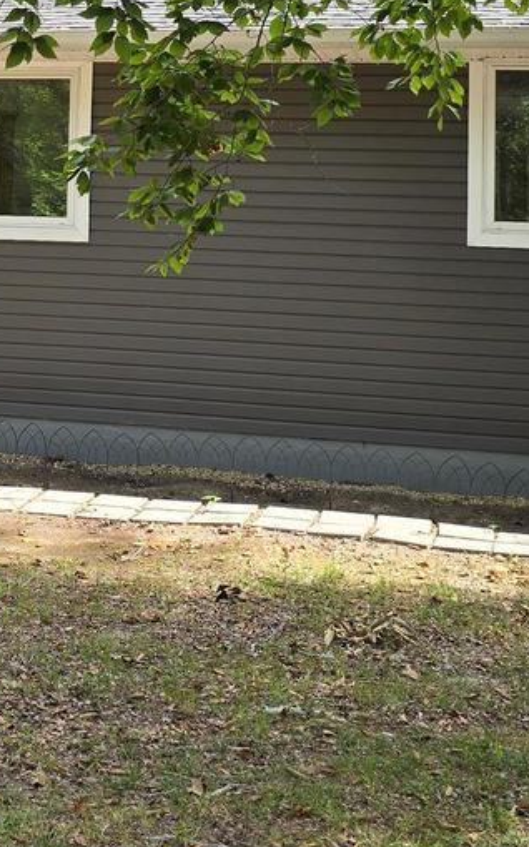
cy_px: 58
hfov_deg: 18.6
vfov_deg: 28.4
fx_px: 1592
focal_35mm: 69
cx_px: 83
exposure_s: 1/180
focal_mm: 6.3
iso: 16
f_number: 1.7
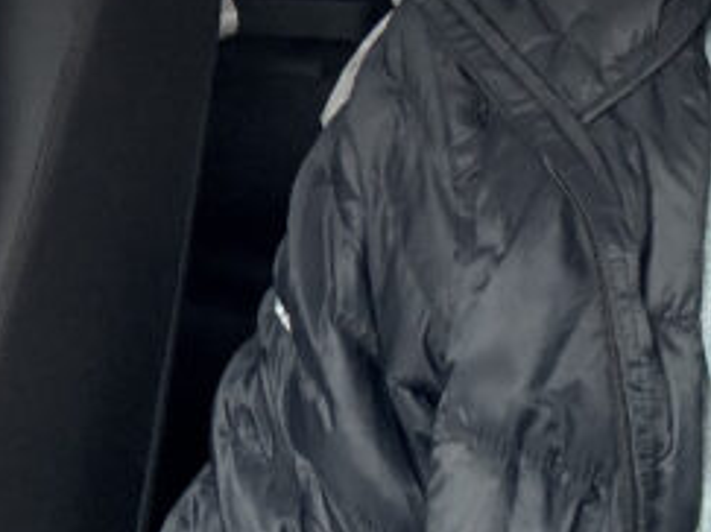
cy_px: -438
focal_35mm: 97
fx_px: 1991
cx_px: -178
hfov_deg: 18.9
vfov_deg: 13.6
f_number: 1.9
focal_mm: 2.69
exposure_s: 1/122
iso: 40
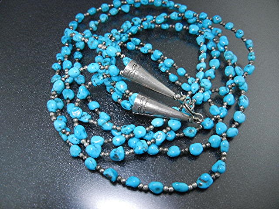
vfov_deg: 46.8
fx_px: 242
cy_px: 104
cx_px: 140
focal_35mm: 30
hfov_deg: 60.0
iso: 800
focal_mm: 5.4
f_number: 7
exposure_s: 1/30
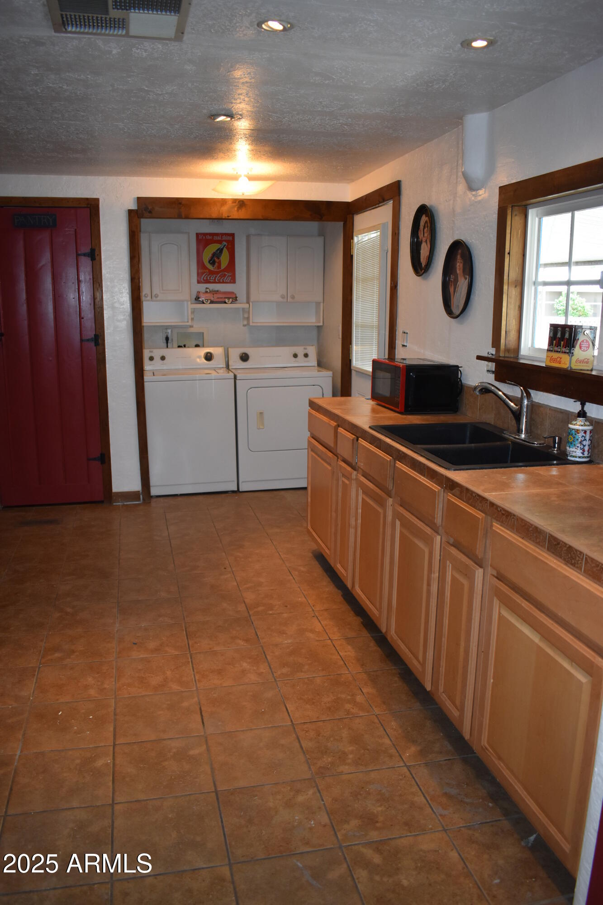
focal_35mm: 27
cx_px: 302
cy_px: 452
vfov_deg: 67.4
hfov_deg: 47.9
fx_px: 678
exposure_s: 1/200
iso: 800
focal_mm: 18
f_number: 3.5
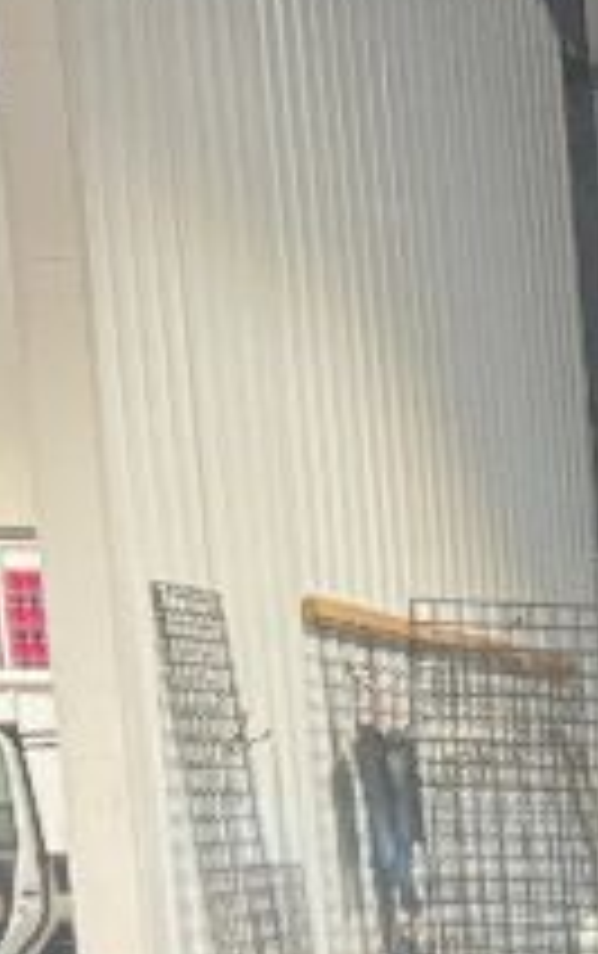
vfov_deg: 14.1
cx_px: 1632
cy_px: 1660
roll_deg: +0.3
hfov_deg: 8.6
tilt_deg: -15.0
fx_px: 3459
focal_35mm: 133
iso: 400
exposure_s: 1/60
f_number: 1.5
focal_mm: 5.7
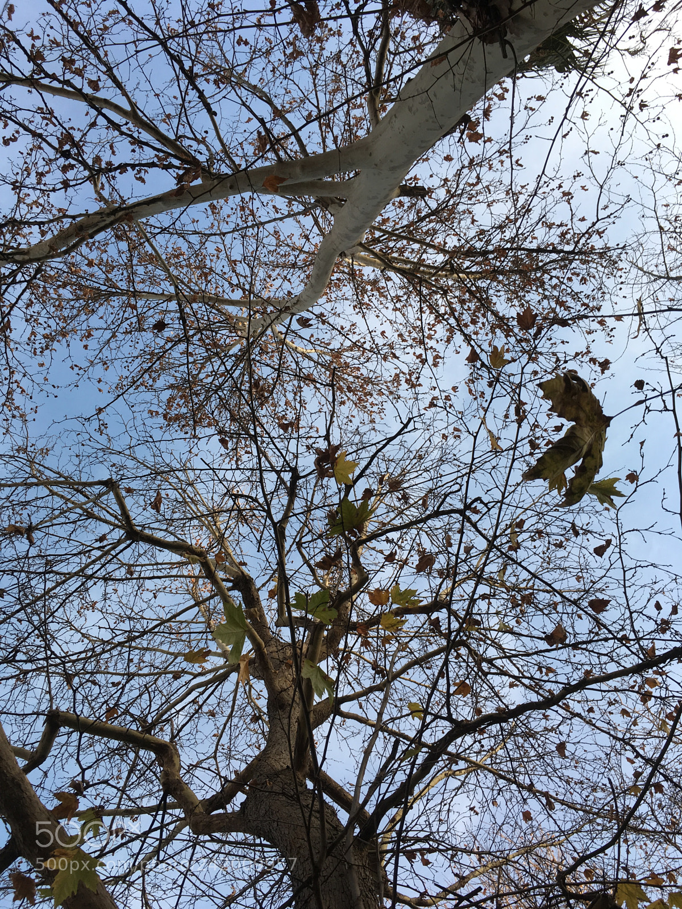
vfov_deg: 61.7
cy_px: 454
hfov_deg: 48.2
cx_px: 341
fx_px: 762
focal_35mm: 29
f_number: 2.2
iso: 25
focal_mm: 4.15
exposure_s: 1/100
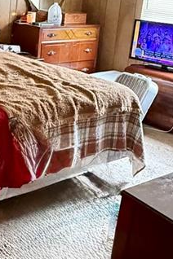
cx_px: -42
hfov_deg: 22.4
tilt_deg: -10.8
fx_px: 396
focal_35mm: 55
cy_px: 48
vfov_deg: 35.0
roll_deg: -3.7
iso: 800
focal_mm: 2.22
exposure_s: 1/60
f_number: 2.2
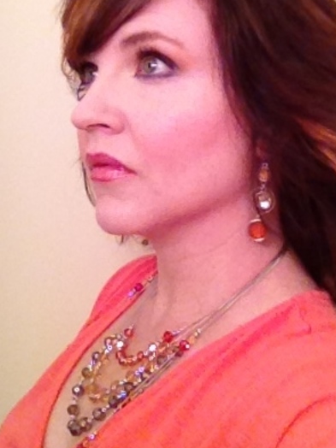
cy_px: 110
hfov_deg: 25.5
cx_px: 219
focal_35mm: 57
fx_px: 738
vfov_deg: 33.1
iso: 250
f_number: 2.4
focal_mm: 1.85
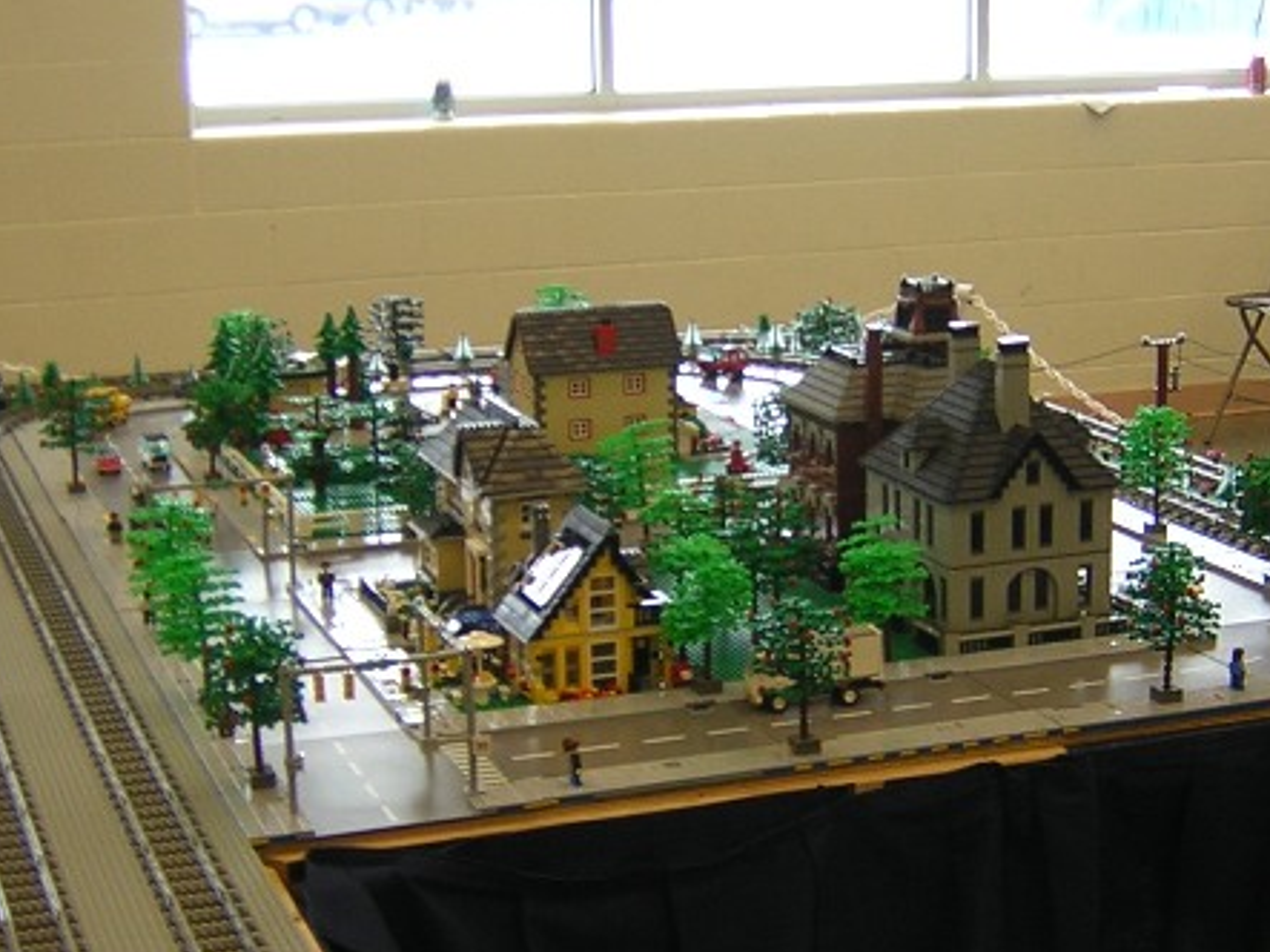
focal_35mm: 65
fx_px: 2384
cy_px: 439
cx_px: 791
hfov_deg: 29.7
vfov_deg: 22.6
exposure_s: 1/36.7
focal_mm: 4.7
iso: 100
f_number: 2.6
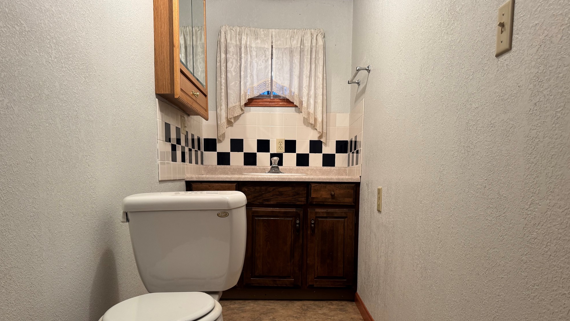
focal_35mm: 27
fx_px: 408
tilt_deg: -3.8
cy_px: 211
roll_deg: -0.1
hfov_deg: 69.9
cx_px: 287
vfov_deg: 42.4
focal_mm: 6.76
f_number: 1.78
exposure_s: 1/60
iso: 160
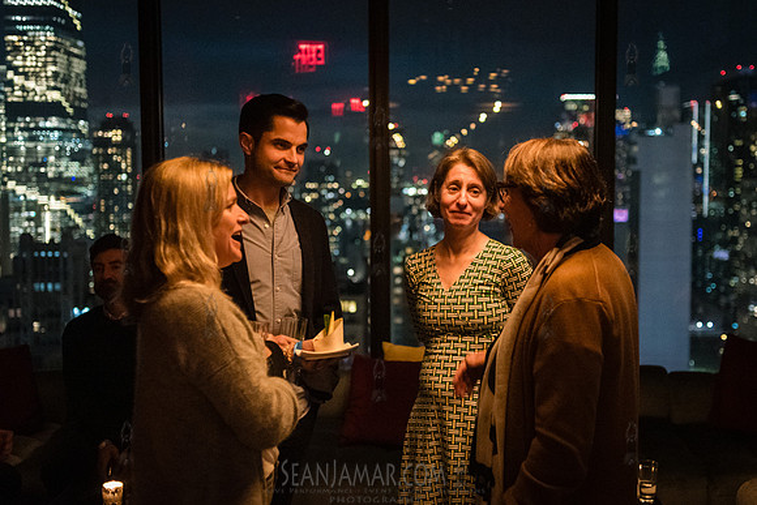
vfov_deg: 31.4
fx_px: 900
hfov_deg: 45.6
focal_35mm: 43
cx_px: 417
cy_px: 248
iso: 10000
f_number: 2.5
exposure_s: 1/125
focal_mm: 35
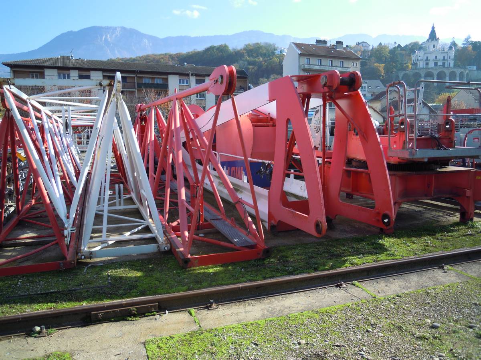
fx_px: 389
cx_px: 240
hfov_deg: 63.4
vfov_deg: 49.7
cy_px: 180
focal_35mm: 28
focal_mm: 5
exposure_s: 1/640
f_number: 2.7
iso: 100
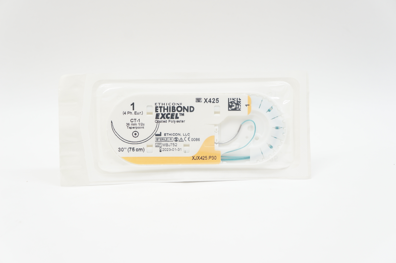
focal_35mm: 51
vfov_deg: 26.4
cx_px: 198
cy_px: 132
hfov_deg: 38.9
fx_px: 560
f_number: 6.3
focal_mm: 34
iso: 400
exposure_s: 1/40
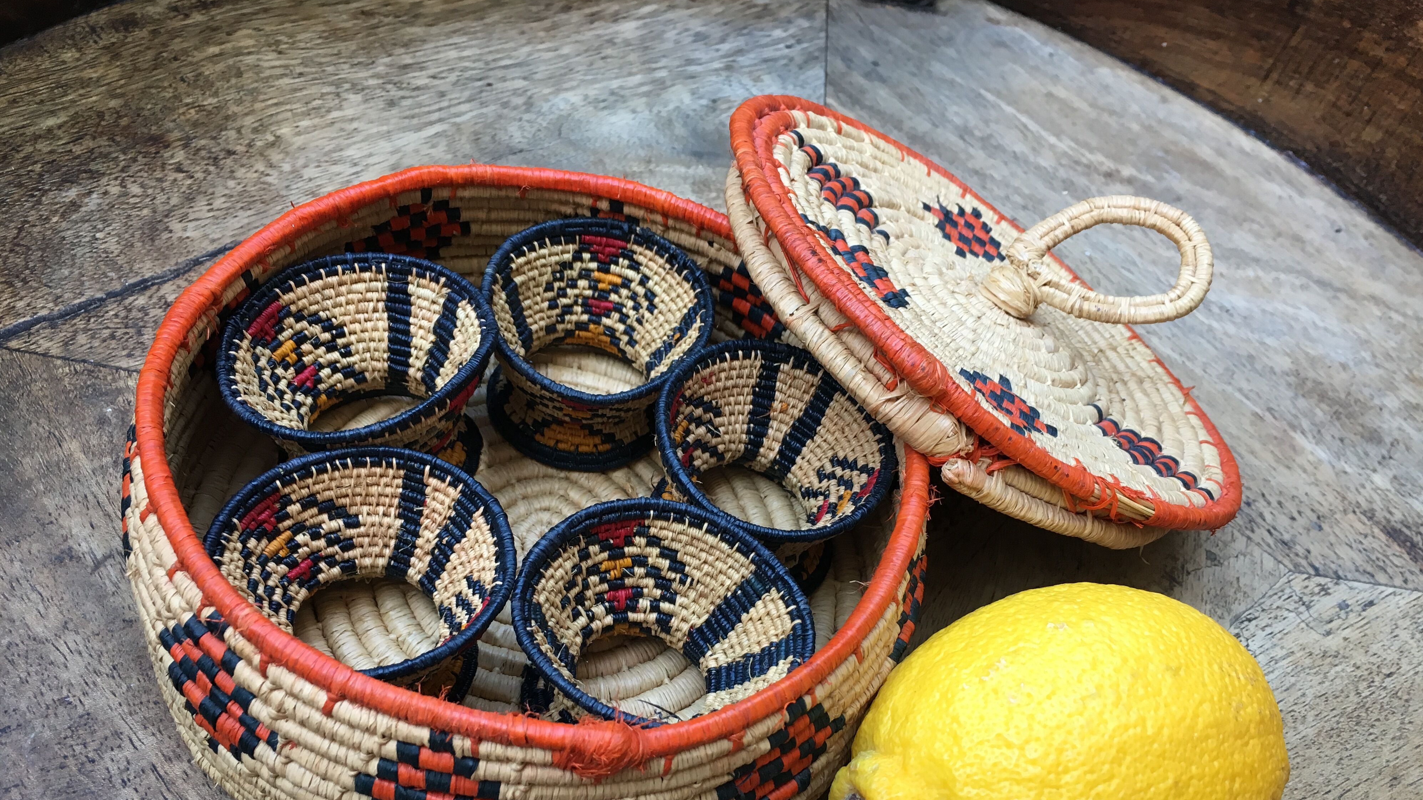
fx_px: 1207
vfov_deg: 36.3
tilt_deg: -53.2
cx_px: 709
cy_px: 536
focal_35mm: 32
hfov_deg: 61.0
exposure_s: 1/33
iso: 32
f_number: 2.2
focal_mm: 4.15
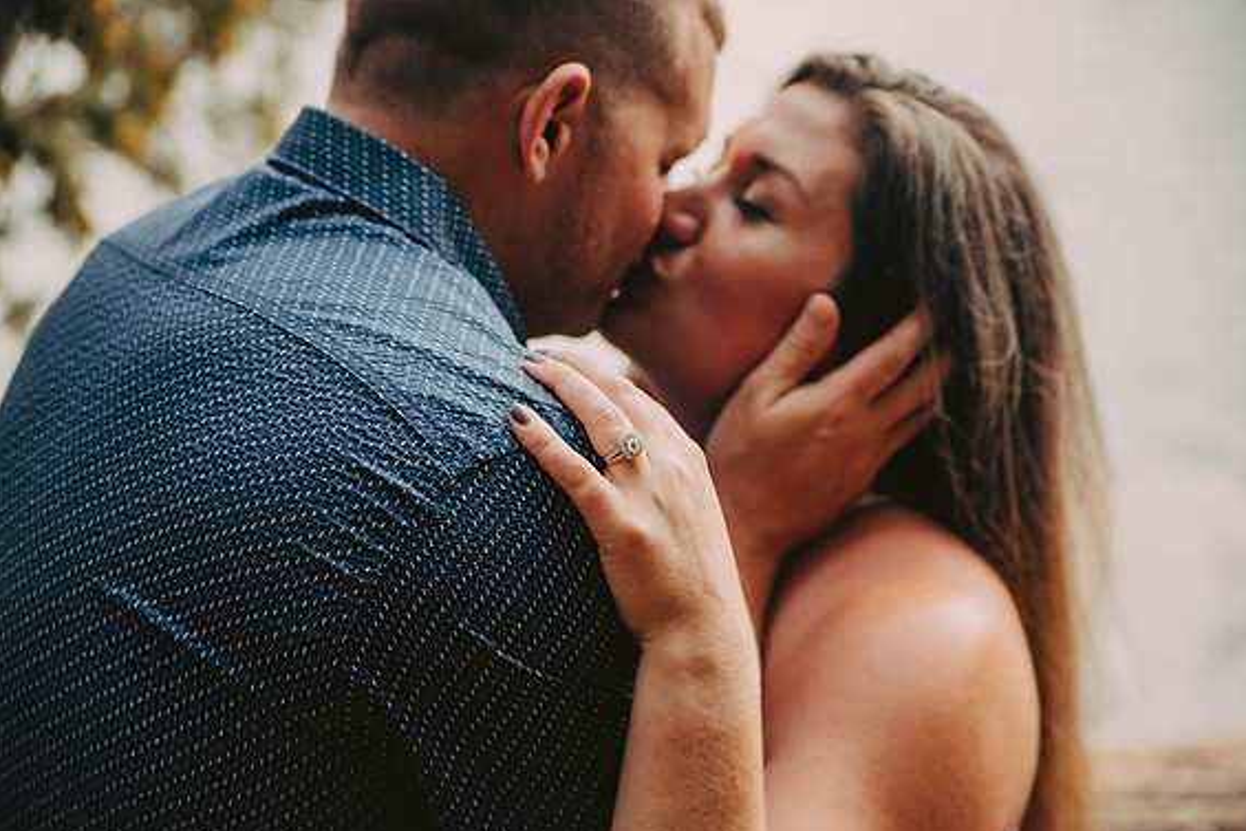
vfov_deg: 17.7
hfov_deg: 26.3
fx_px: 2666
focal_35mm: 77
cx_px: 637
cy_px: 424
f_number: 2.8
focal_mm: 75
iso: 640
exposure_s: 1/250
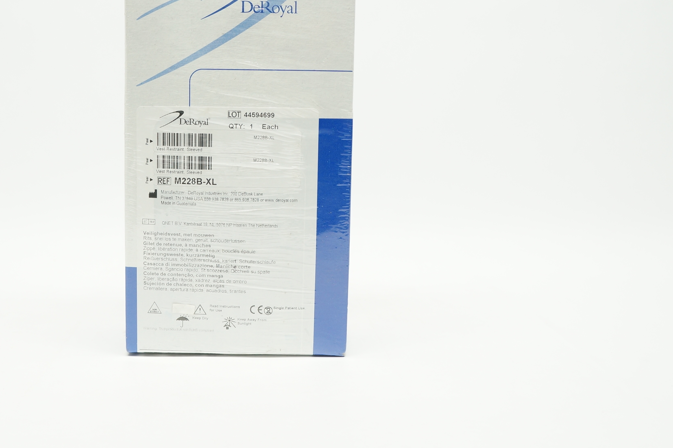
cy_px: 156
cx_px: 239
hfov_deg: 41.7
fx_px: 873
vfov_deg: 28.6
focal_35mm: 47
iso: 400
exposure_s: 1/60
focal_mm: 21
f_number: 5
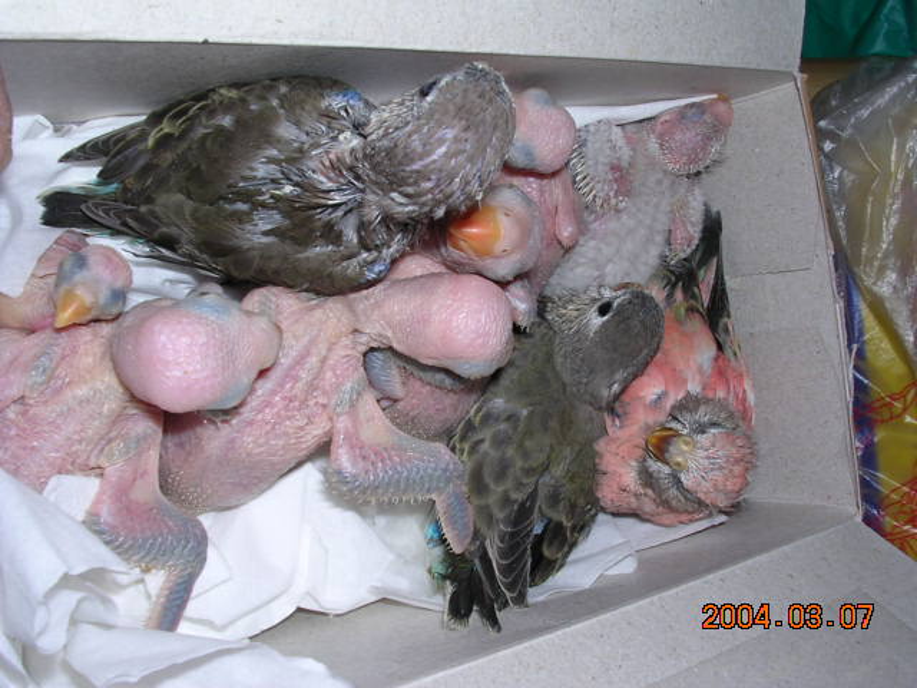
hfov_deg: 49.0
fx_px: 1007
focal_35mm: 38
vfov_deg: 37.7
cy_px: 344
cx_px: 458
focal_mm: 5.8
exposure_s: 1/60.1
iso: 100
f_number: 5.6
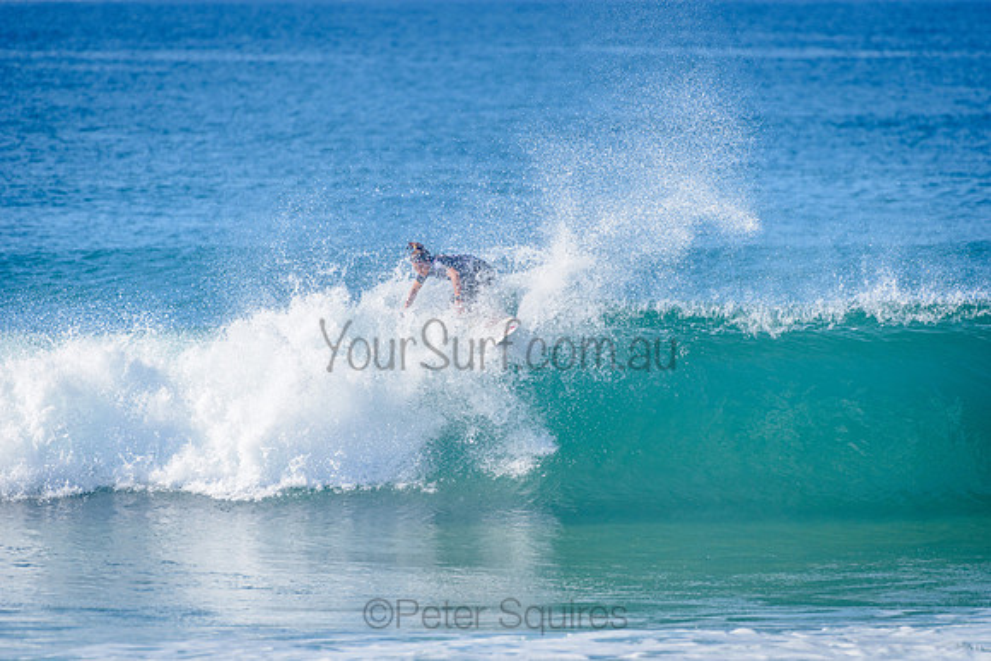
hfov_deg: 4.1
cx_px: 496
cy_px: 330
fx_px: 13909
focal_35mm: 505
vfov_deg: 2.7
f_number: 5.6
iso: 200
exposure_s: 1/2000
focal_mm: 500
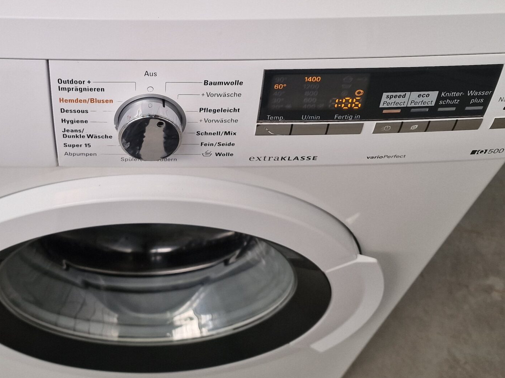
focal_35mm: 42
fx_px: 613
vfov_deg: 33.1
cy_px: 60
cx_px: 142
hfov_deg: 43.7
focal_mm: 6.4
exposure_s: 1/100
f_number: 1.8
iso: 64
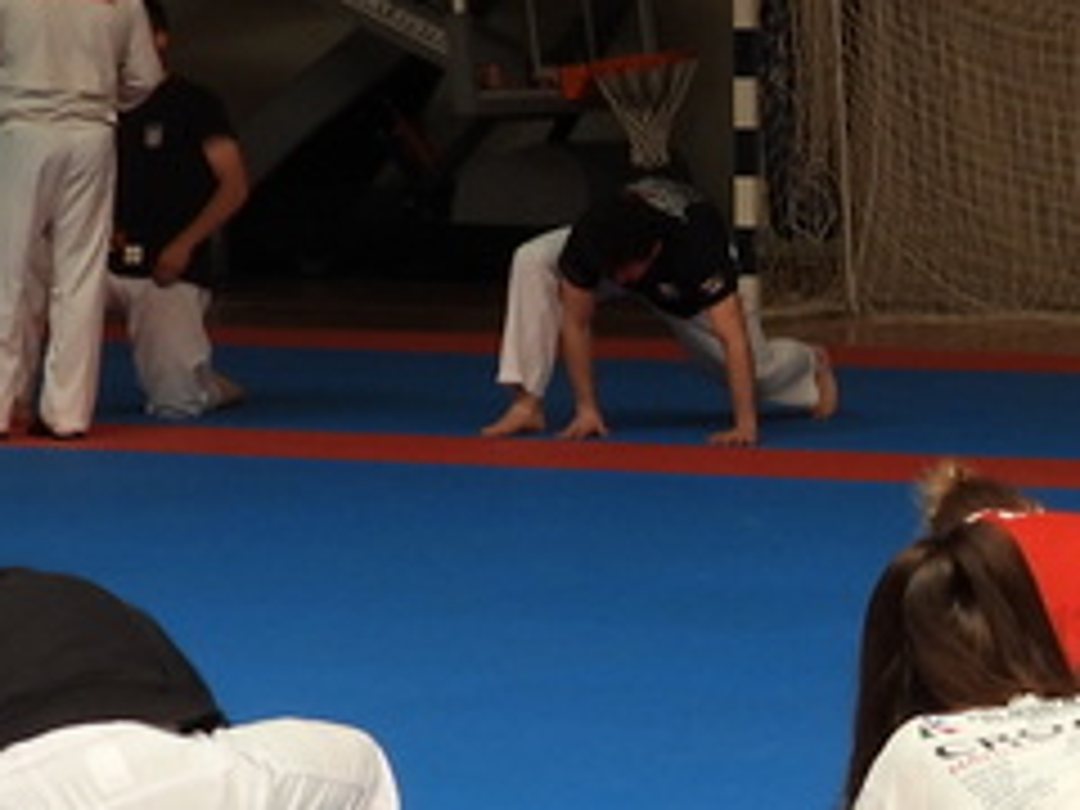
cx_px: 1418
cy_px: 612
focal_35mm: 220
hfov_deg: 8.9
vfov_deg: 6.7
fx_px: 6864
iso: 100
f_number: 3.2
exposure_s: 1/50
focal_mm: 7.9
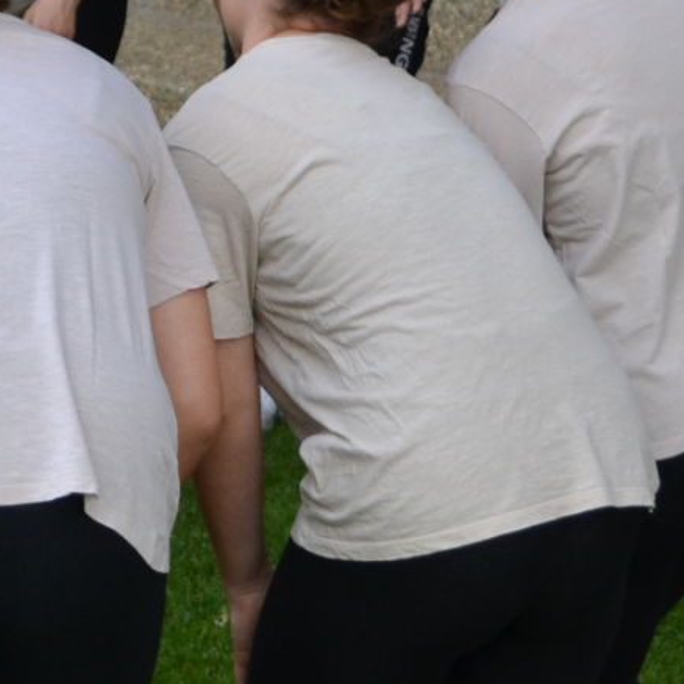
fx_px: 3465
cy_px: -21
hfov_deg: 11.2
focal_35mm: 155
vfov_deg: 11.2
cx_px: 66
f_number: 4.2
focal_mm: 26
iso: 400
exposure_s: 1/400
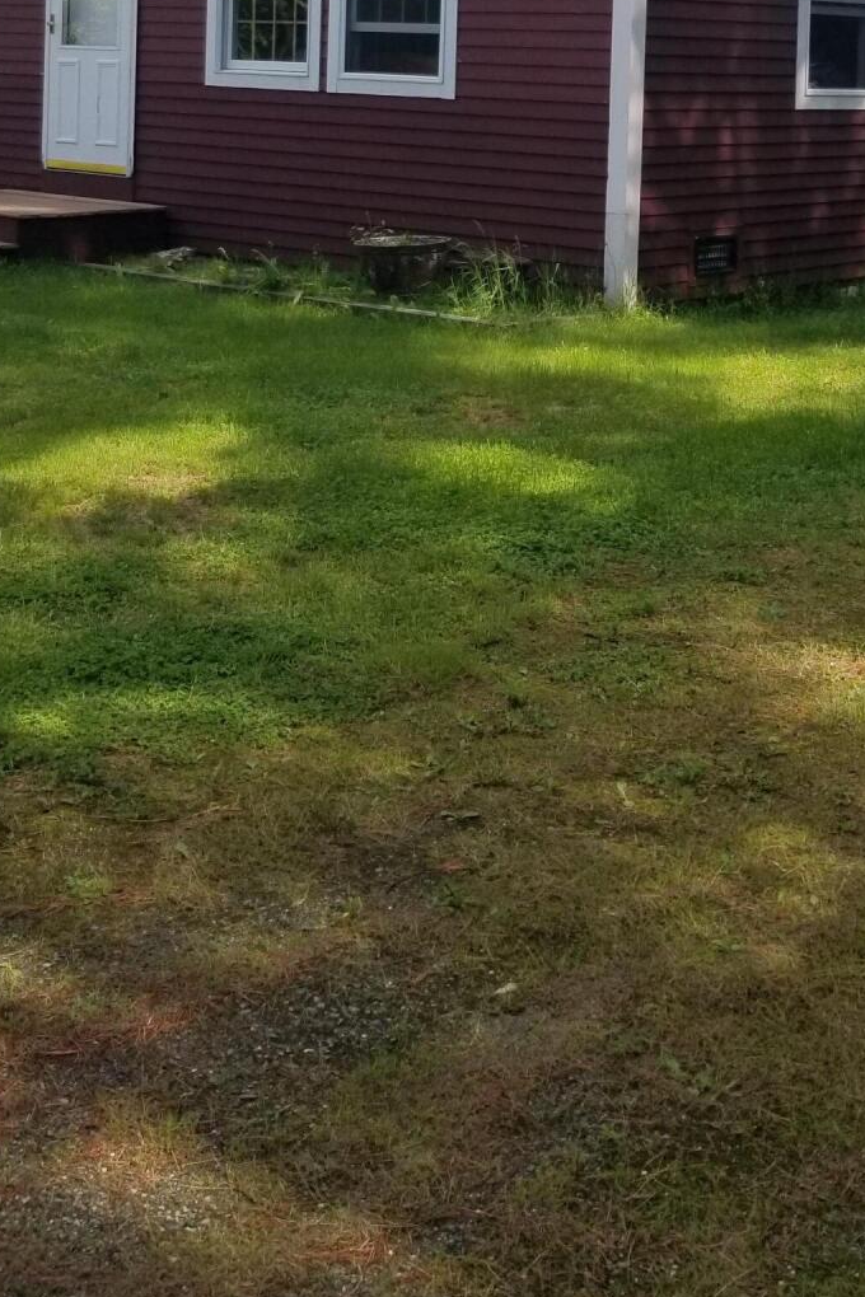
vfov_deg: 35.2
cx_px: 551
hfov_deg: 25.4
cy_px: 113
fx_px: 1910
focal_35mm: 53
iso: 50
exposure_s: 1/2283
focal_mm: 4.25
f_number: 1.7
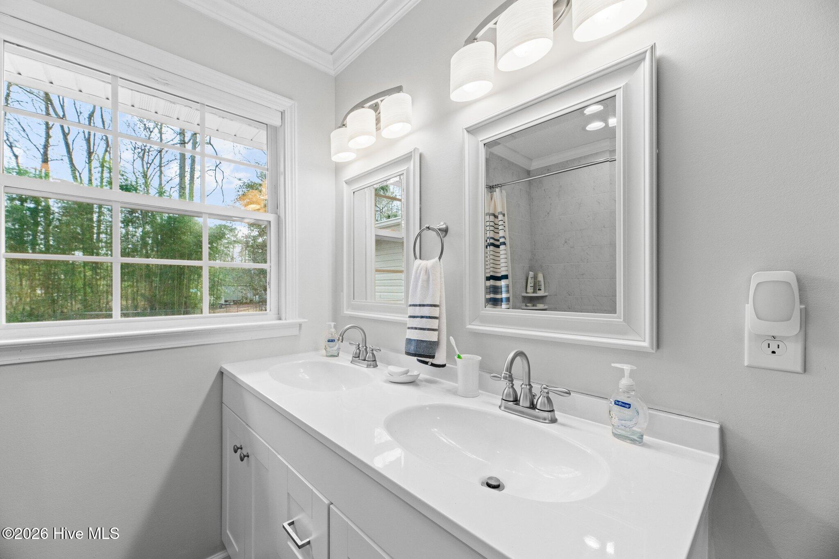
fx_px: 326
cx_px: 420
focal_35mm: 14
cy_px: 280
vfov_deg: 81.2
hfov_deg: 104.3
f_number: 9
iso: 400
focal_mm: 14
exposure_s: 1/15
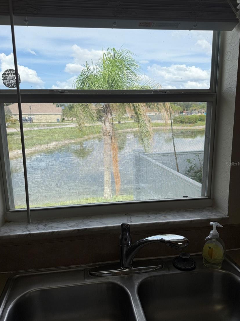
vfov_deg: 67.3
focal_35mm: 26
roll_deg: -0.5
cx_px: 117
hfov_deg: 53.1
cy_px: 164
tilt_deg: -10.0
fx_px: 240
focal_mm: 6.76
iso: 80
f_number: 1.78
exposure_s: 1/3279
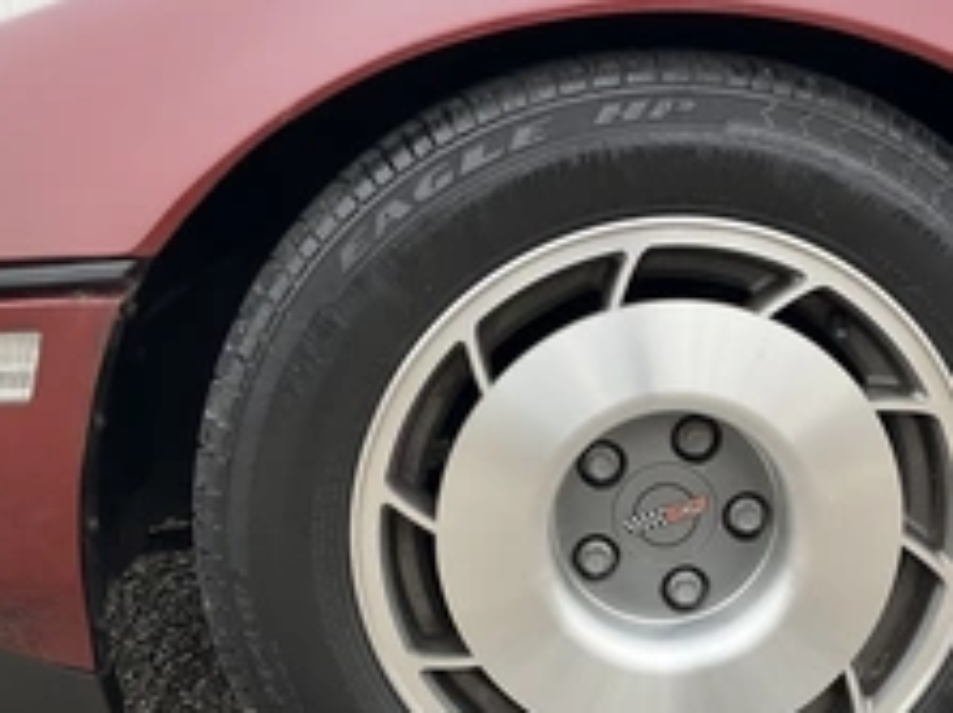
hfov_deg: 36.3
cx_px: 658
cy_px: 418
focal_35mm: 52
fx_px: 1431
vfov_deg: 28.0
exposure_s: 1/168
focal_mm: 3
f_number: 1.8
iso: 20
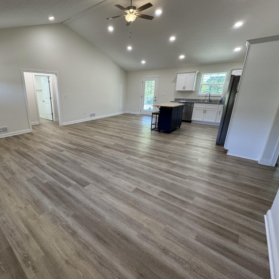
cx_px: 105
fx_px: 155
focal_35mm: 17
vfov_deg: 84.0
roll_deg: +0.3
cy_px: 137
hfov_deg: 82.4
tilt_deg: -17.6
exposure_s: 1/120
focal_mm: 2.22
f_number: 2.2
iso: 160
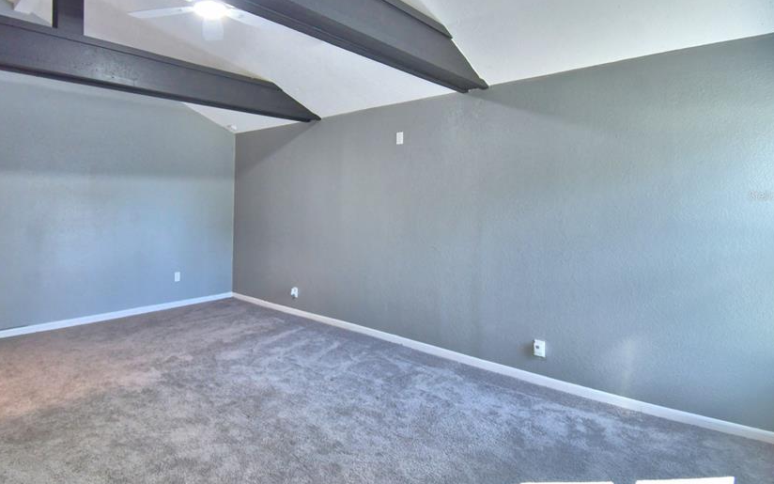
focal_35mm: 19
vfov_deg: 61.7
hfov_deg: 87.2
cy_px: 195
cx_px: 321
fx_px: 401
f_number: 4.5
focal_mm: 10
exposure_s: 1/30
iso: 640
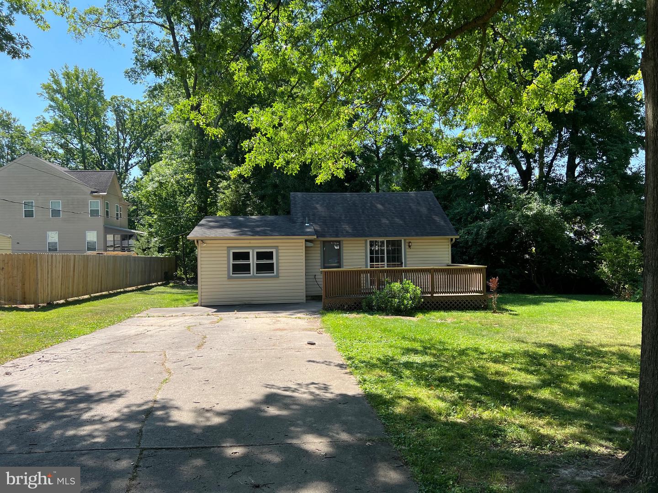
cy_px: 246
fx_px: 494
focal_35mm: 26
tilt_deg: -0.3
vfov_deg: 53.1
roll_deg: +1.3
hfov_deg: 67.3
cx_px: 329
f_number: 1.5
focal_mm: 5.7
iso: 50
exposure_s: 1/1361
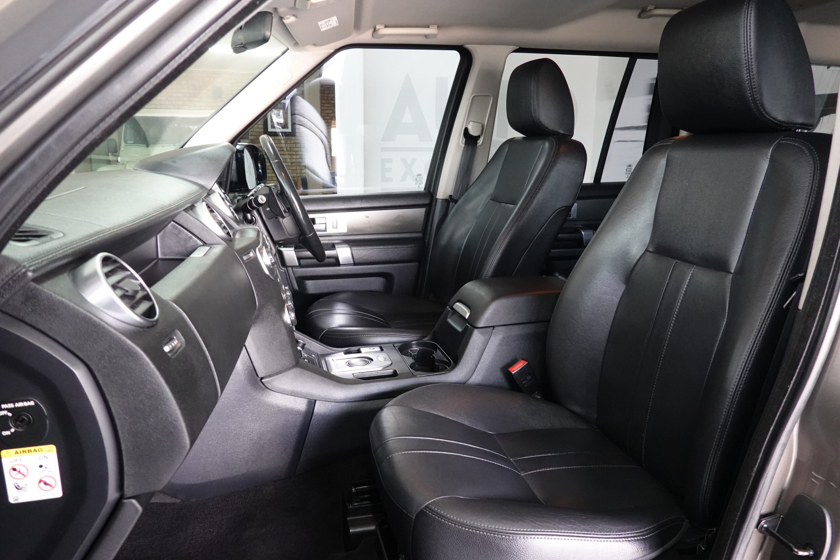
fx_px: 560
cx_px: 420
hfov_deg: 73.7
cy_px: 280
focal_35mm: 24
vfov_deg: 53.1
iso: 1600
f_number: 2.8
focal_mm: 9
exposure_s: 1/40
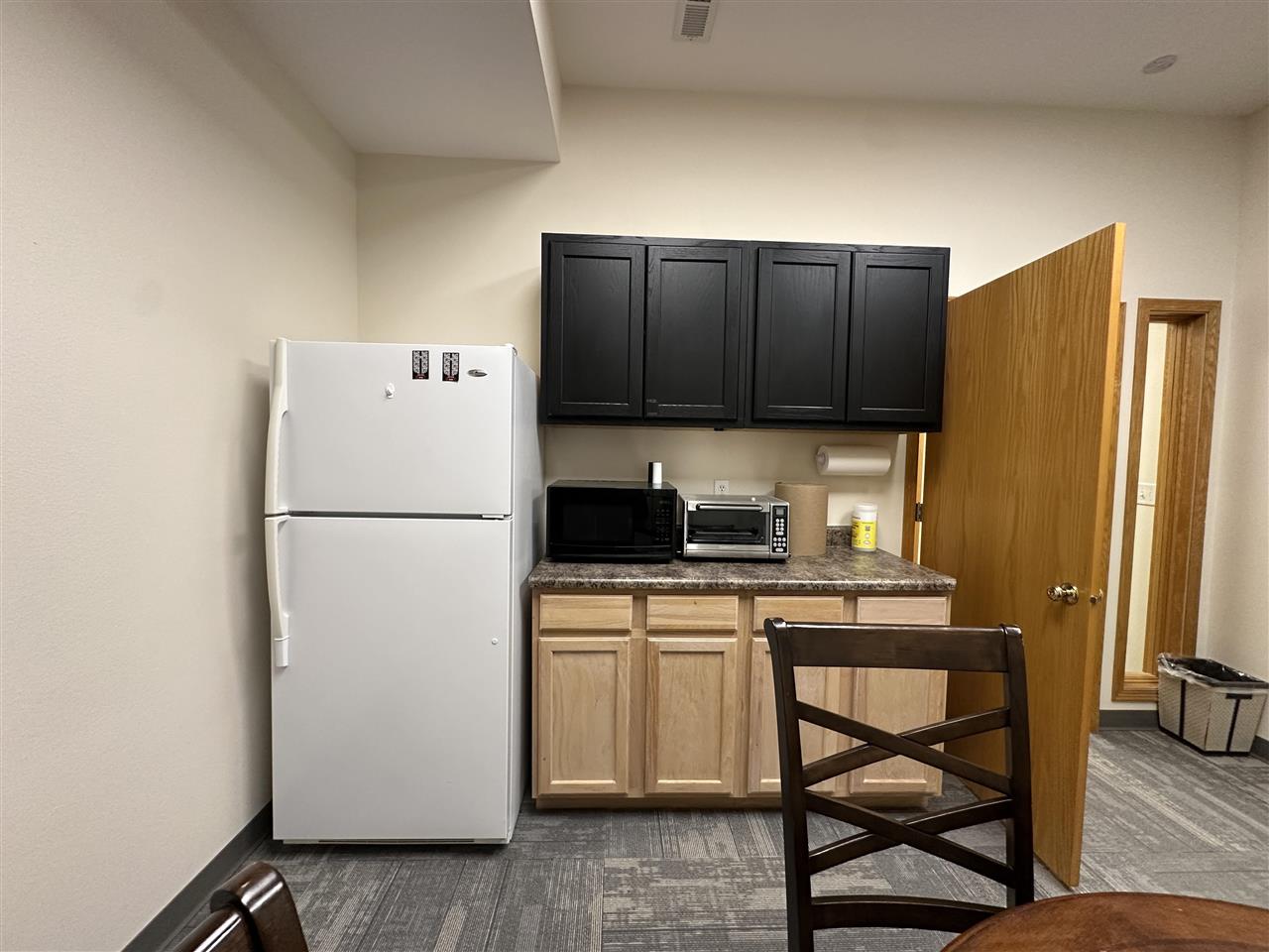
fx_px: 513
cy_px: 476
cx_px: 634
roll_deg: -1.1
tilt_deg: -3.3
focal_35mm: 14
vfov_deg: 85.7
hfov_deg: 102.1
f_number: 2.2
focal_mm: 2.22
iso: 250
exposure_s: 1/60
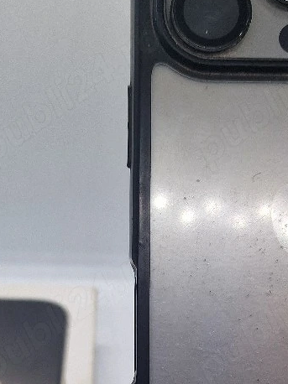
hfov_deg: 21.9
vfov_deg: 27.9
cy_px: 346
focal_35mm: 67
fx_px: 744
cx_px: 126
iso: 50
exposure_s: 1/182
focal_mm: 6.4
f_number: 1.8
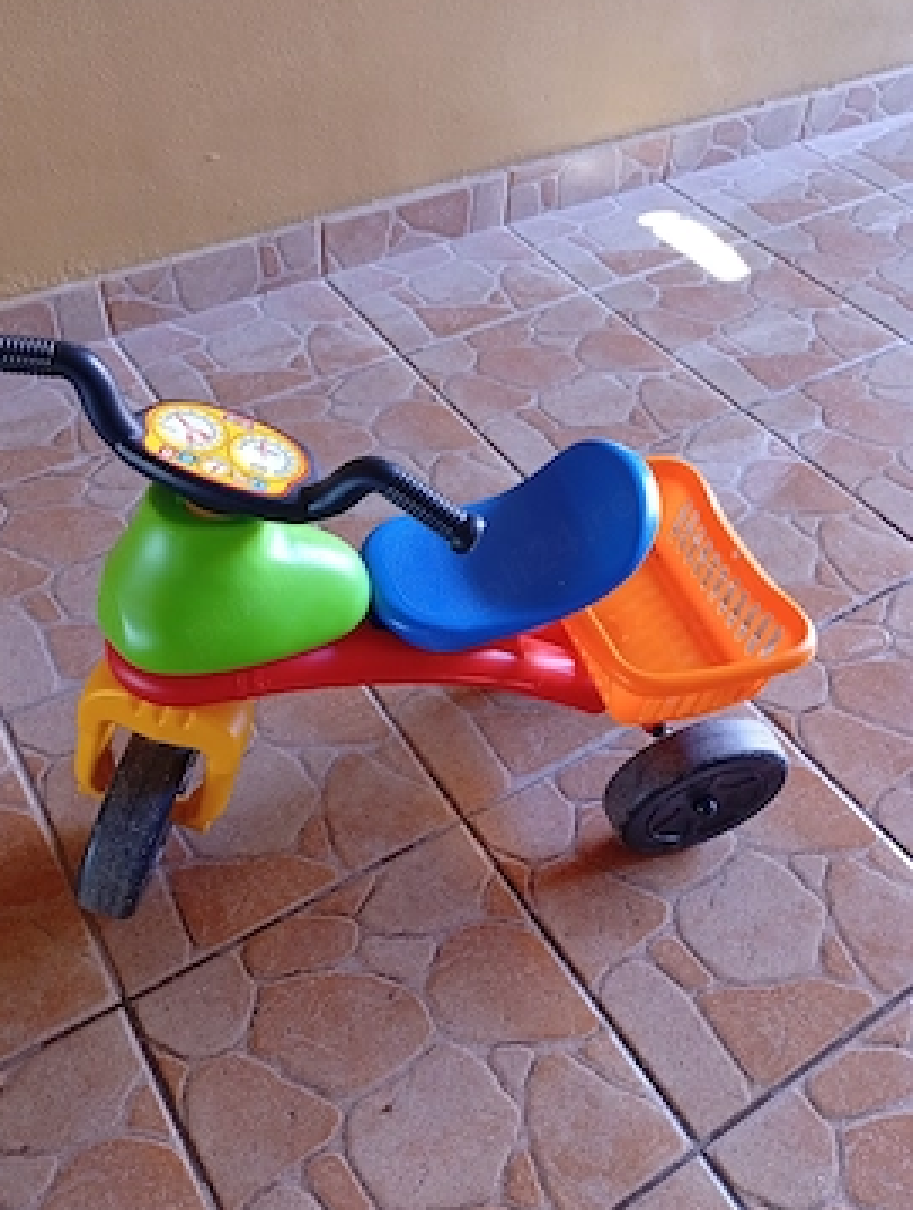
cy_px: 622
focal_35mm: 30
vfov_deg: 59.9
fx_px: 1051
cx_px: 409
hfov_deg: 46.9
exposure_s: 1/33.3
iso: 533
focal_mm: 3.98
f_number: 1.8
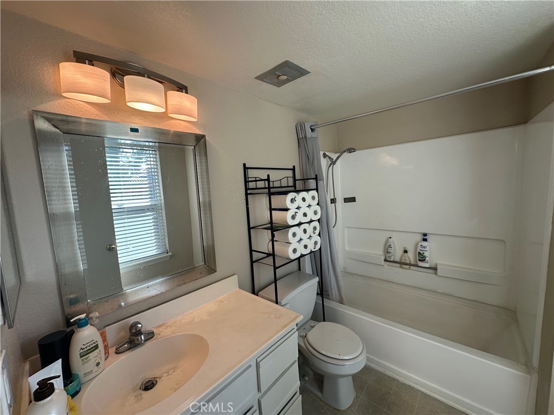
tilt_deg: -4.9
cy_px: 208
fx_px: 224
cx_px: 277
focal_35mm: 14
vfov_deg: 85.7
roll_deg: +3.3
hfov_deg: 102.1
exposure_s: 1/120
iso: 64
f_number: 2.2
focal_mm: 2.22
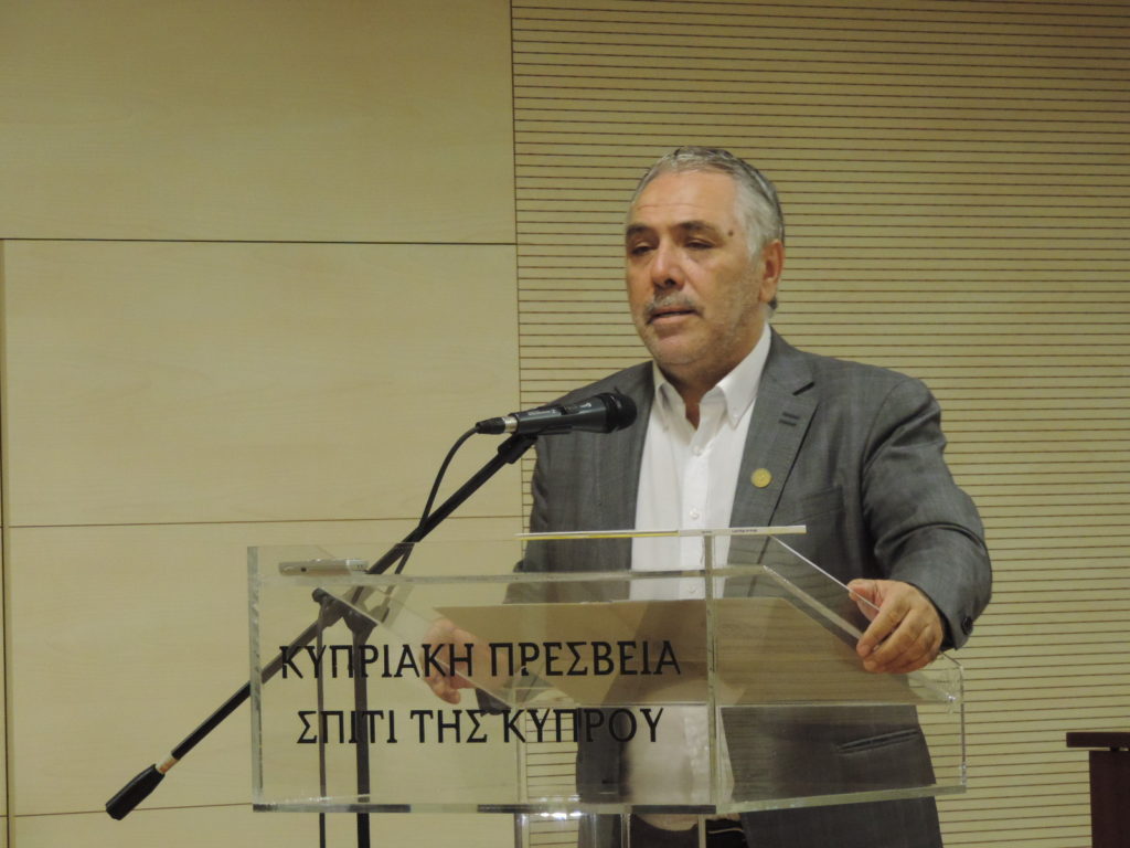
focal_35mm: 200
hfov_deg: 9.9
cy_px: 424
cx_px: 565
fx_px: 6529
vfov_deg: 7.4
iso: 800
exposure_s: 1/25
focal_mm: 35.6
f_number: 4.6
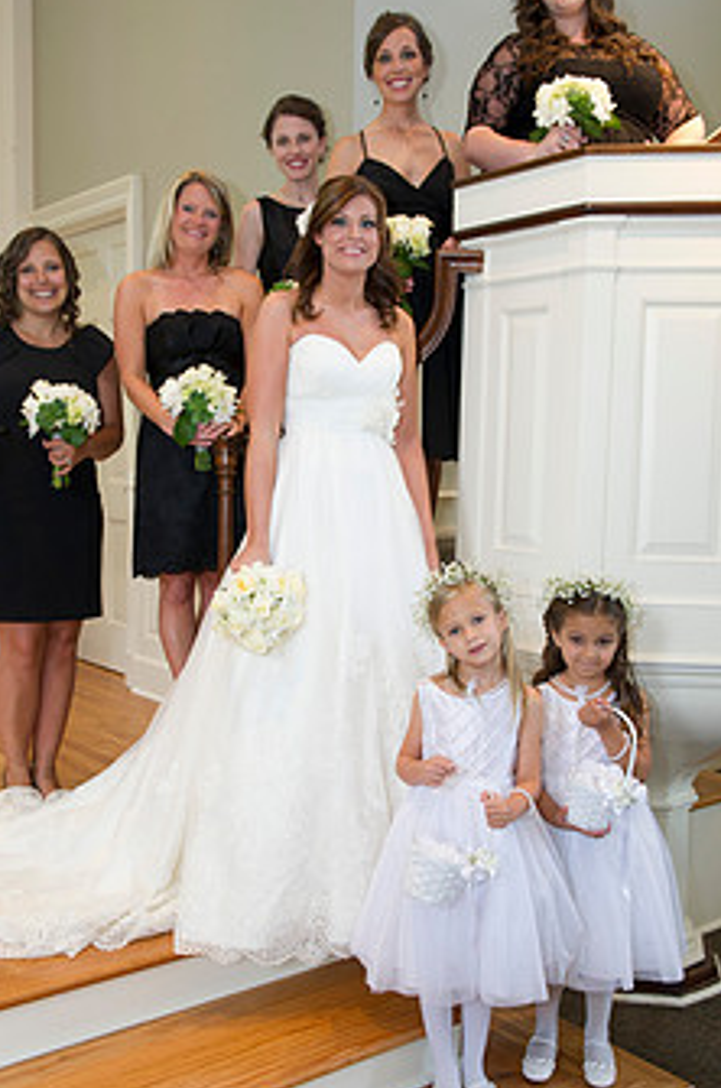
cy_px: 581
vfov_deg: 49.6
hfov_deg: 34.0
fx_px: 1176
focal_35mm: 39
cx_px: 326
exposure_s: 1/125
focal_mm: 29
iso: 800
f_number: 4
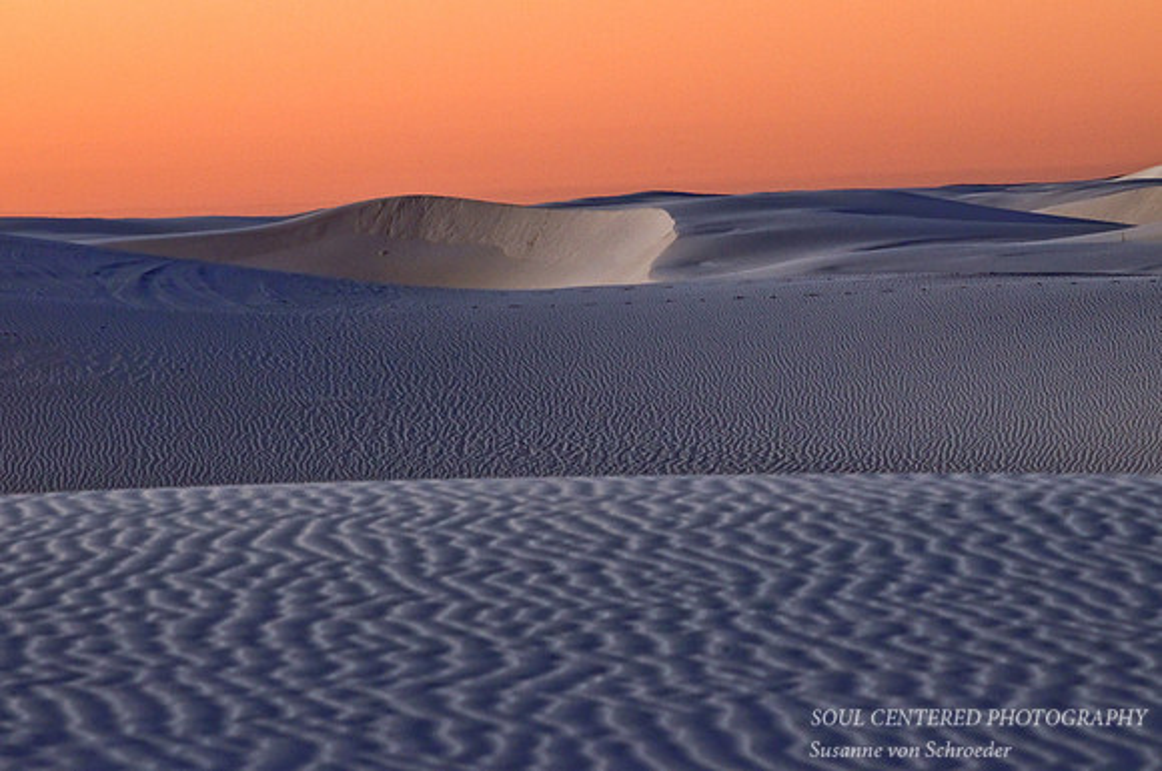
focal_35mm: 300
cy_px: 386
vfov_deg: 4.6
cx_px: 581
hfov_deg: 6.9
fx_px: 9670
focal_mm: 200
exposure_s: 1/6
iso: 200
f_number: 16
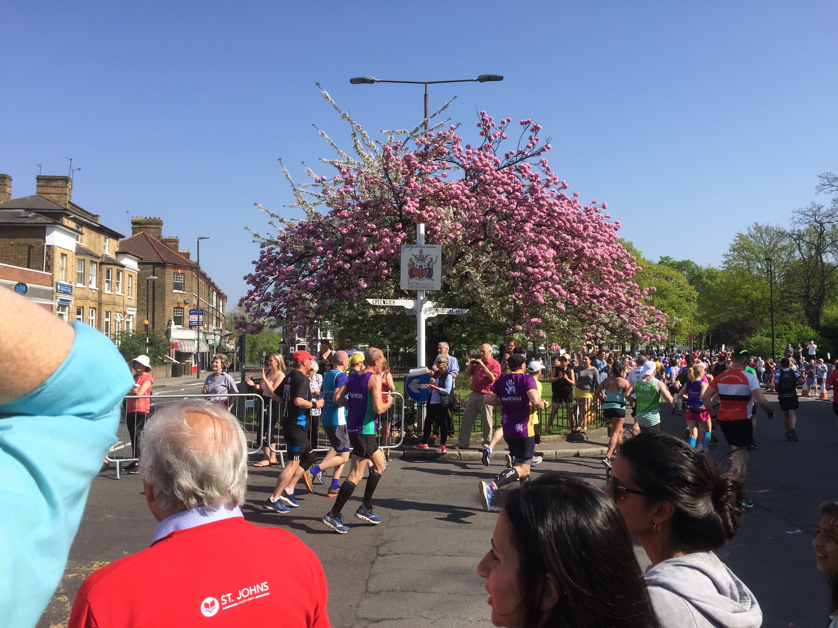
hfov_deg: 61.7
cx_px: 419
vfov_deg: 48.2
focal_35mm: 29
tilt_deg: +0.8
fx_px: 702
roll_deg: -1.1
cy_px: 314
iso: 32
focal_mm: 4.15
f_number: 2.2
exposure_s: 1/1582
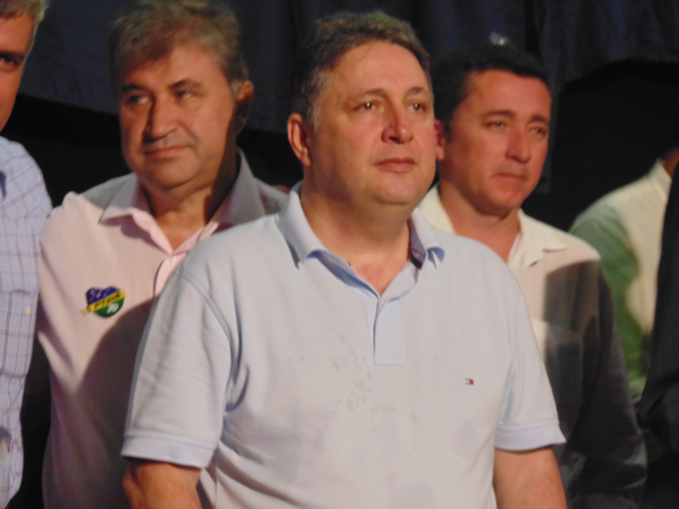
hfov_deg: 14.9
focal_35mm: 132
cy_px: 254
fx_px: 2589
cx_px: 340
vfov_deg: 11.2
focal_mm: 23.6
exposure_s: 1/13
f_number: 4.7
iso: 400
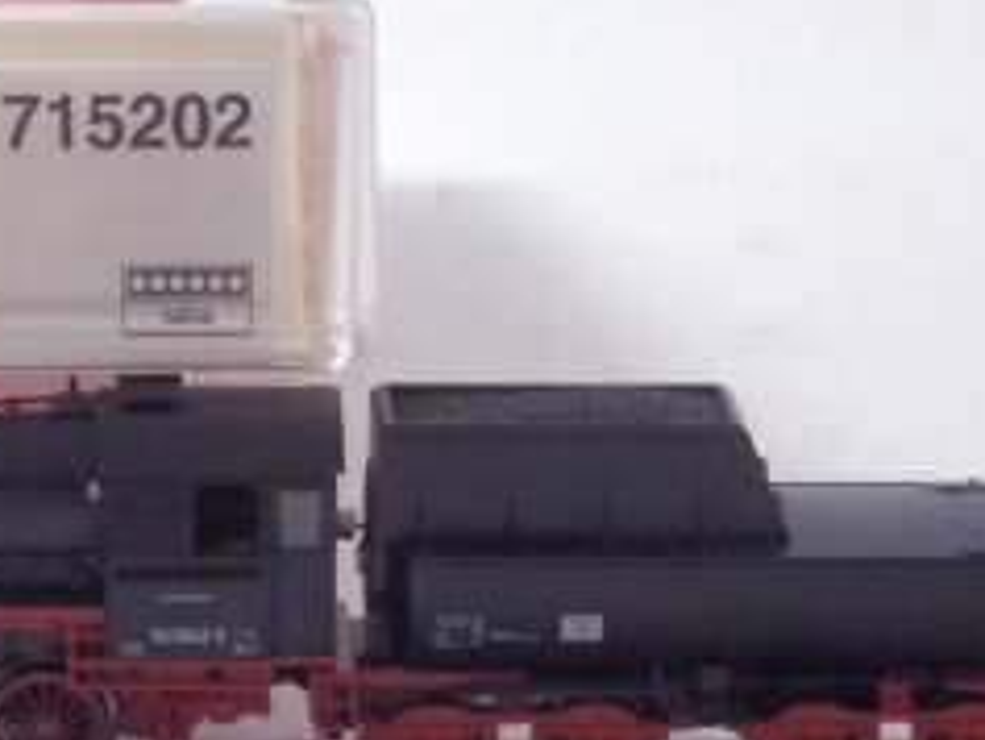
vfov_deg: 8.9
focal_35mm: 167
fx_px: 4754
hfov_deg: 11.7
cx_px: 54
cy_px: 461
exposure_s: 1/160
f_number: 4.4
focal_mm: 11.9
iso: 1000
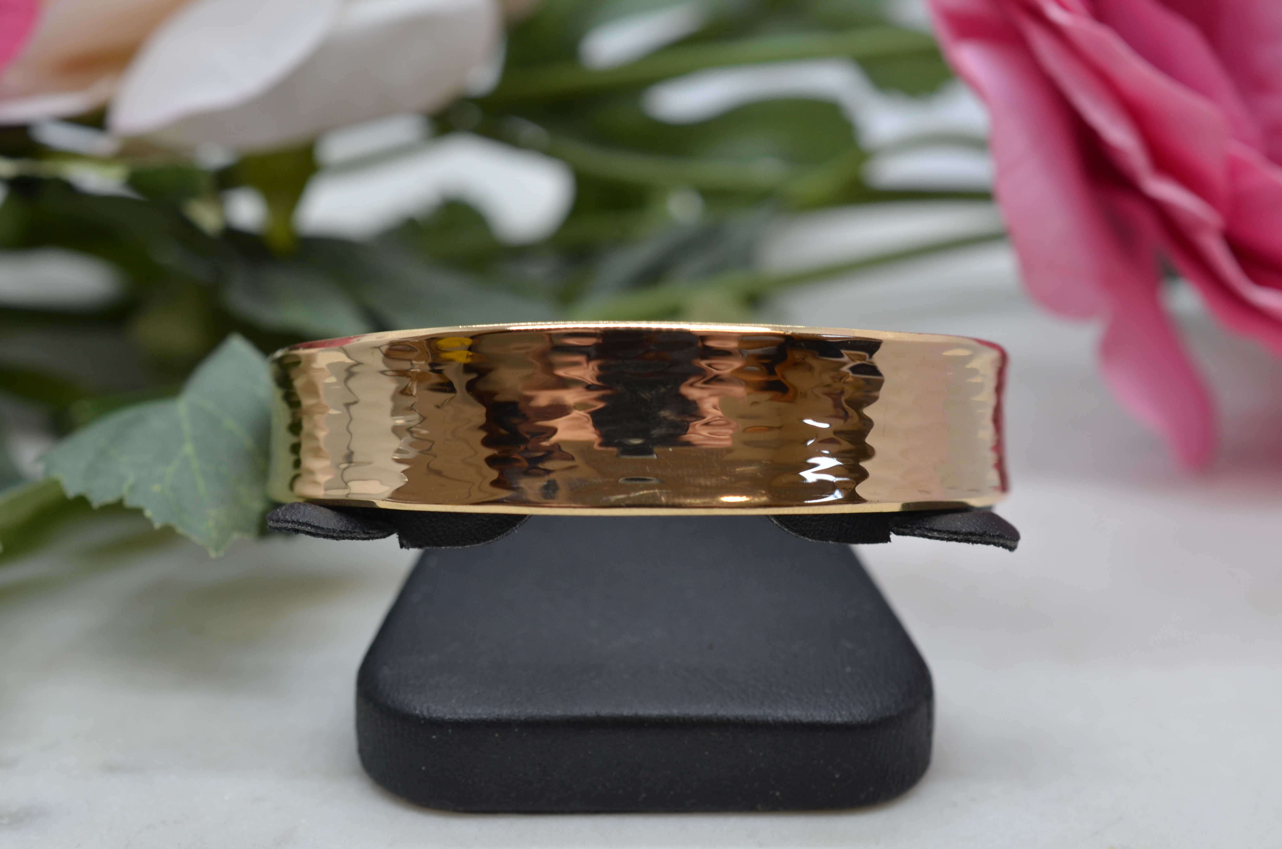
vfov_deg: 22.5
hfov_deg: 33.5
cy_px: 424
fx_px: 2132
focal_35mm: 60
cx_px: 641
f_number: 8
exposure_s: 1/60
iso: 280
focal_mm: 40
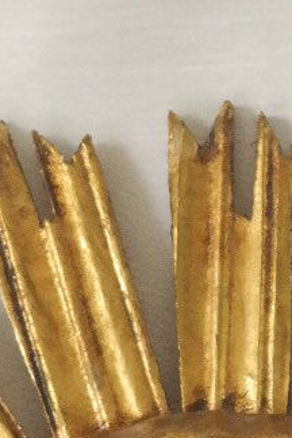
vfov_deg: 5.0
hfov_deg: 3.3
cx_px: 241
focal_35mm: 411
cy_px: 766
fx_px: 5000
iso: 3200
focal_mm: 50
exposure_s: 1/30
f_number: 9
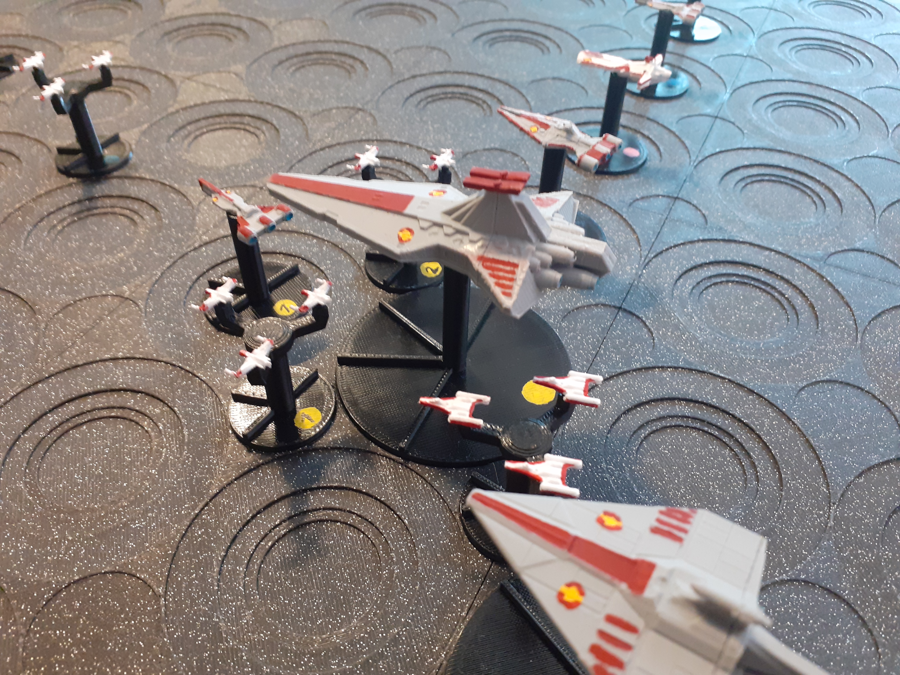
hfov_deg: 65.3
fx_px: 702
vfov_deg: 51.4
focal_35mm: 27
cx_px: 450
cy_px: 338
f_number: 1.9
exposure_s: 1/25
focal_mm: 3.6
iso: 200
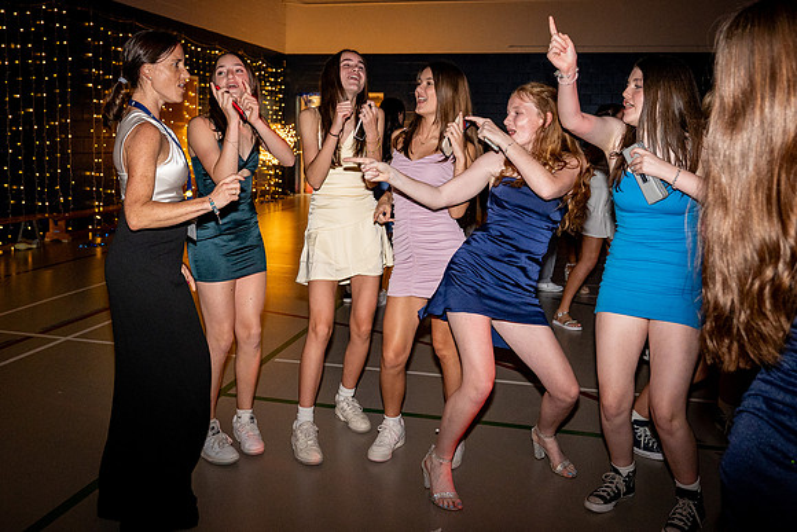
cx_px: 372
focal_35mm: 35
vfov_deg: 37.4
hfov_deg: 54.1
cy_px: 202
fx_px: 780
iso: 1250
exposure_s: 1/100
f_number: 4
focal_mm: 24
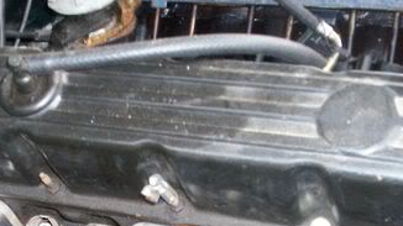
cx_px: 127
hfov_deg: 27.3
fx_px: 822
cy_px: 254
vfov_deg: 15.2
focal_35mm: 77
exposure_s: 1/64
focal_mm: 5.9
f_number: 4.5
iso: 140
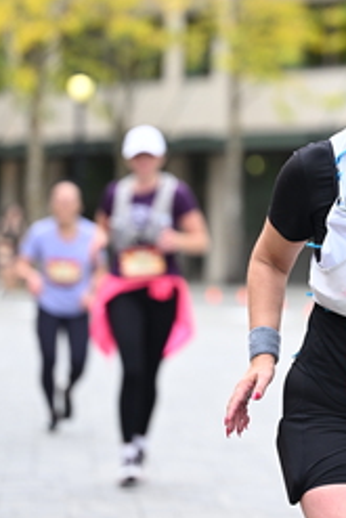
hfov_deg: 5.6
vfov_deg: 8.4
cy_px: 147
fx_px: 3527
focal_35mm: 245
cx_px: 376
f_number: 2.8
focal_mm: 110
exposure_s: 1/1600
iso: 640
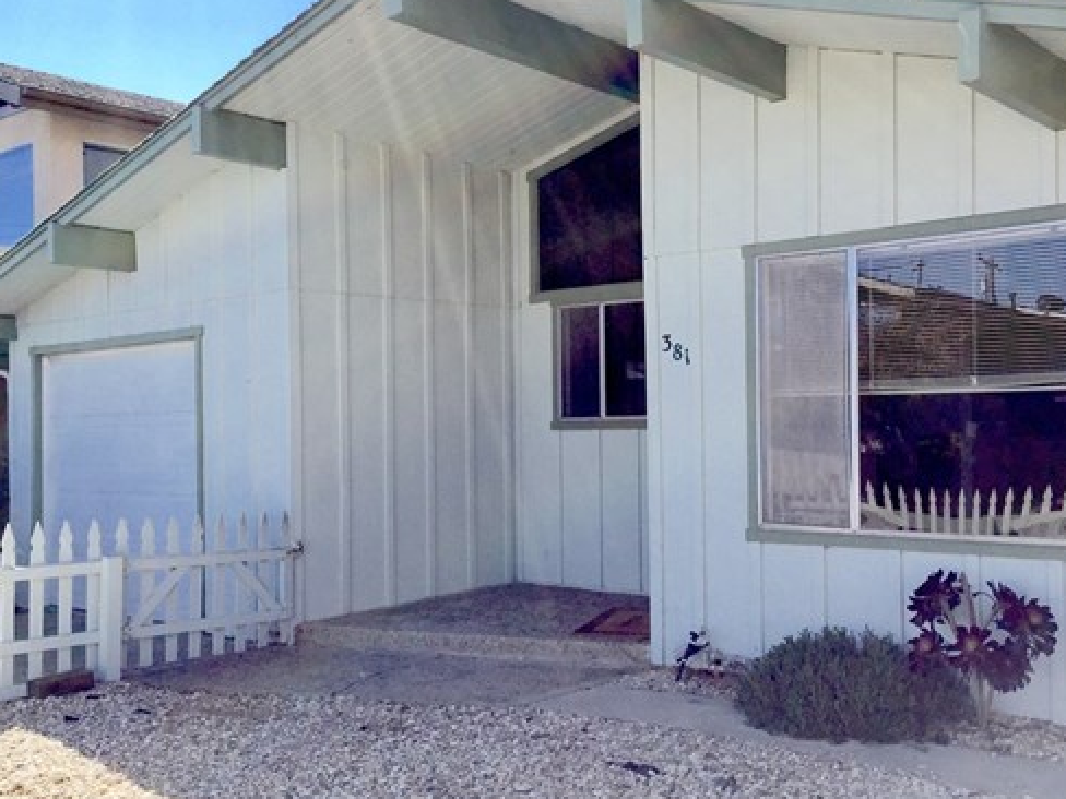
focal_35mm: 38
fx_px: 1170
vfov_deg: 37.7
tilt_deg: +0.0
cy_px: 439
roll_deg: -0.3
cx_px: 609
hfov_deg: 48.8
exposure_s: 1/1319
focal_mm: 4.15
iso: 32
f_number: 2.2
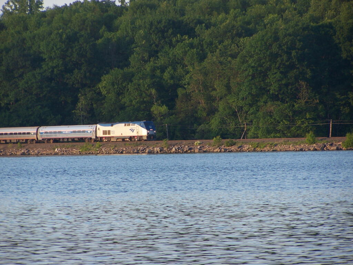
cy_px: 132
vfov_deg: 5.2
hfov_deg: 6.9
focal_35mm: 288
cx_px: 176
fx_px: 2937
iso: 80
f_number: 3.6
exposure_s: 1/250
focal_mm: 47.7
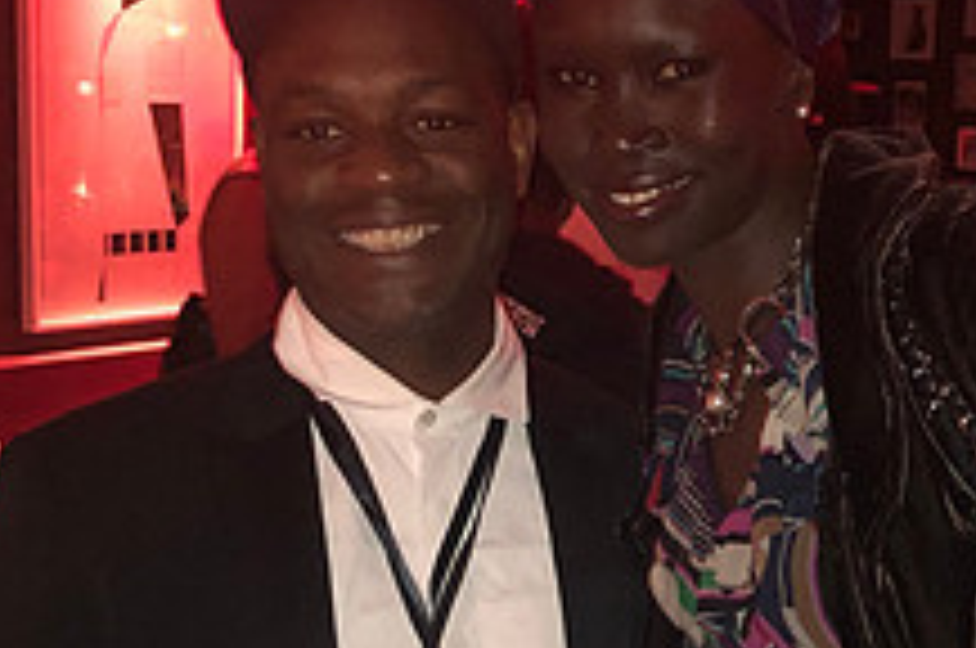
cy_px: 594
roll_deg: -0.7
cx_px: 632
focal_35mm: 78
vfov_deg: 17.2
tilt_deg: -10.5
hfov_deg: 25.9
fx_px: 2112
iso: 320
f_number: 1.8
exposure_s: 1/4
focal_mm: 3.99
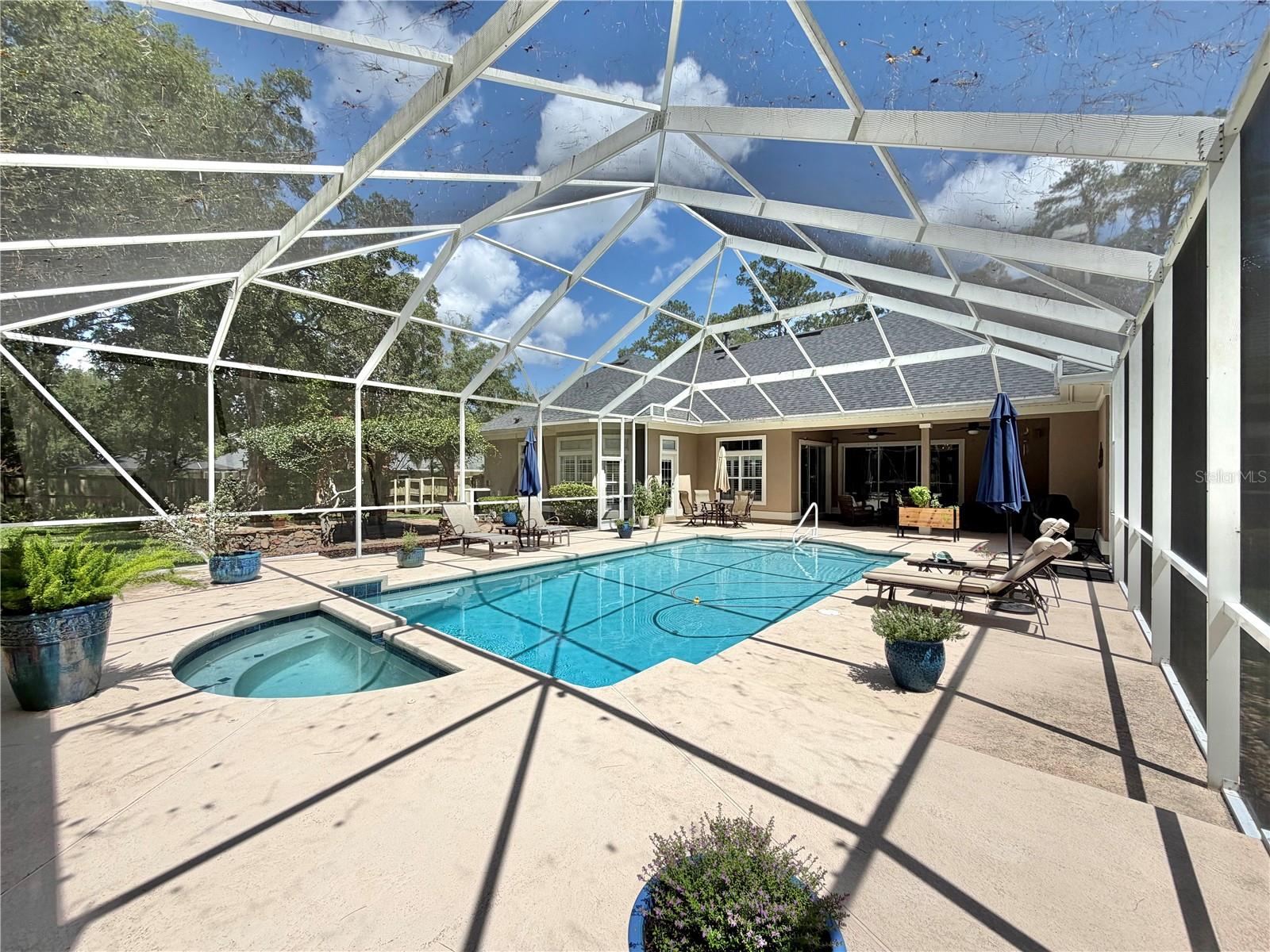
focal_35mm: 14
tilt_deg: -1.1
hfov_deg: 102.1
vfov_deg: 85.7
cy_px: 476
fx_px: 514
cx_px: 635
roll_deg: +0.1
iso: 20
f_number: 2.2
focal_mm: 2.22
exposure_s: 1/928
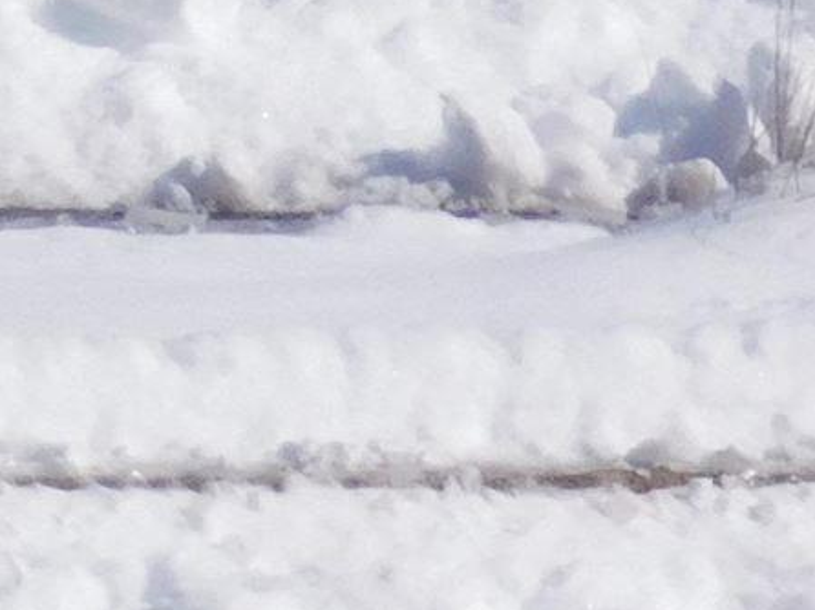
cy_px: -1120
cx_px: -1464
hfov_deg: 1.6
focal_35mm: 1268
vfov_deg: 1.2
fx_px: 29838
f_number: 5.4
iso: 125
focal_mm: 32.7
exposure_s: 1/1500
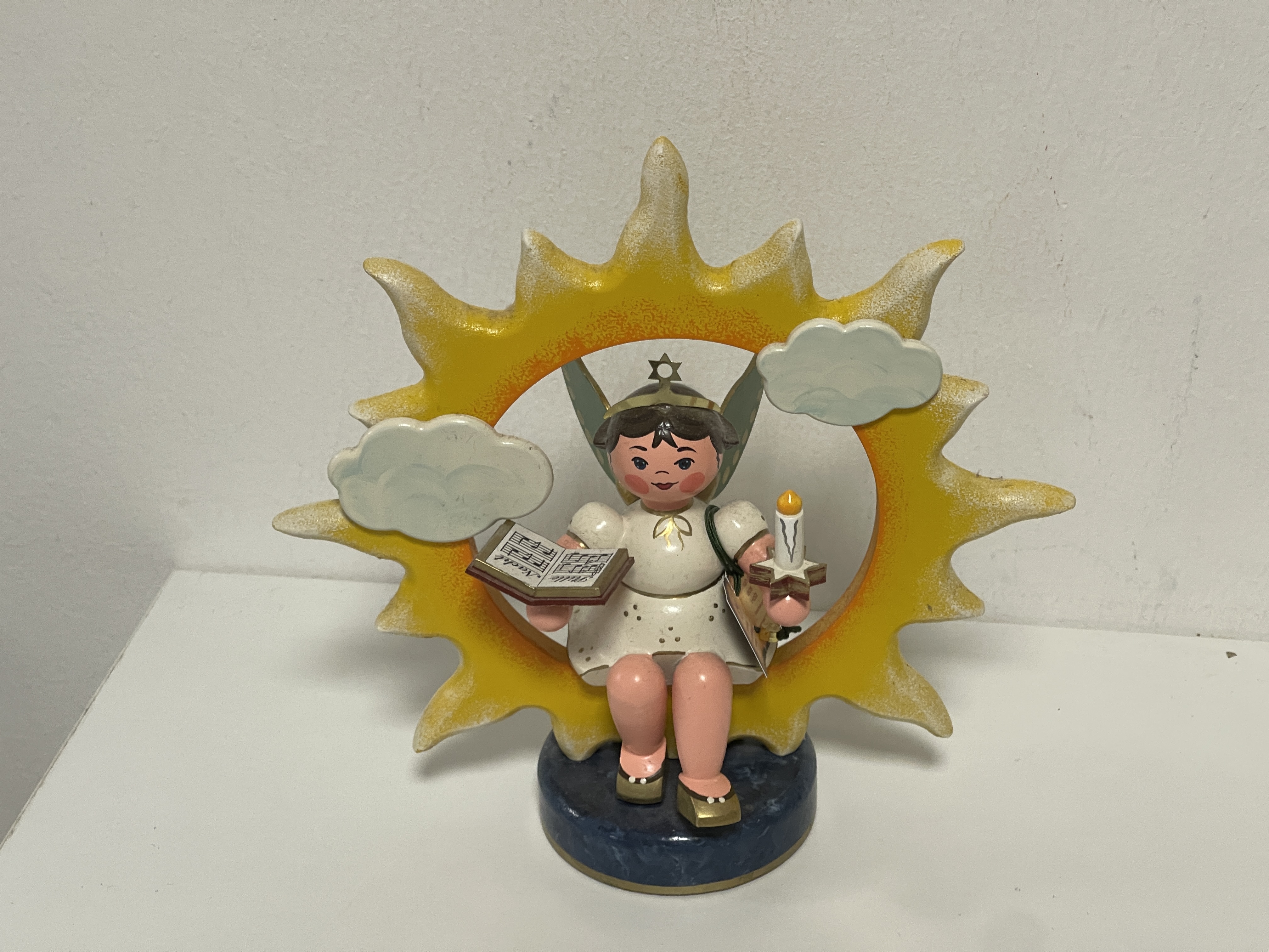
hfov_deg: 30.3
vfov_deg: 22.9
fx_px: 2346
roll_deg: +2.1
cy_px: 476
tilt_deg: -31.1
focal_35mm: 64
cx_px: 634
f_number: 2.2
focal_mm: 7.5
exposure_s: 1/50
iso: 125
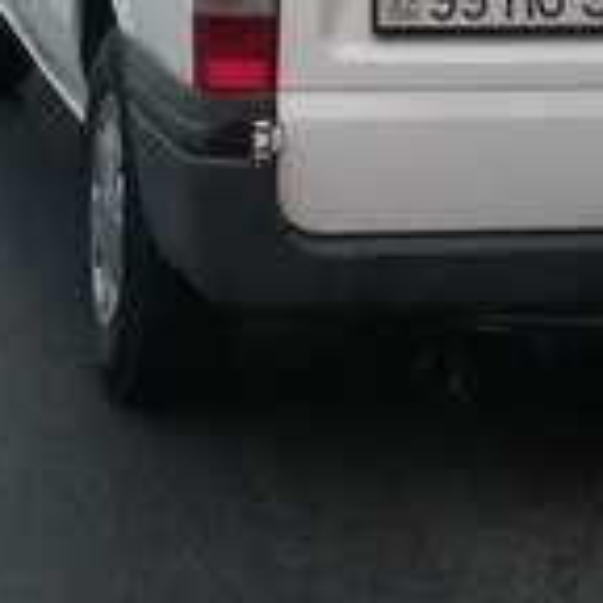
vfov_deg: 23.5
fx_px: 1261
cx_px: 620
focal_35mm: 64
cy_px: -201
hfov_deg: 25.4
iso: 314
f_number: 2
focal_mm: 3.57
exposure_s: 1/50
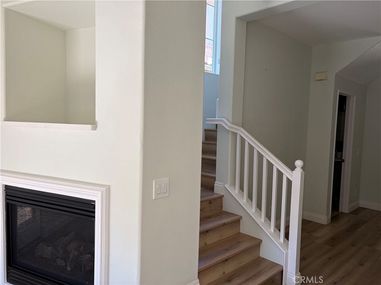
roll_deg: -1.5
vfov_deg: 53.1
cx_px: 190
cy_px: 142
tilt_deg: -2.5
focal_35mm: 26
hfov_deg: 67.3
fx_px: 286
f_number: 1.6
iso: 32
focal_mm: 5.96
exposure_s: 1/122
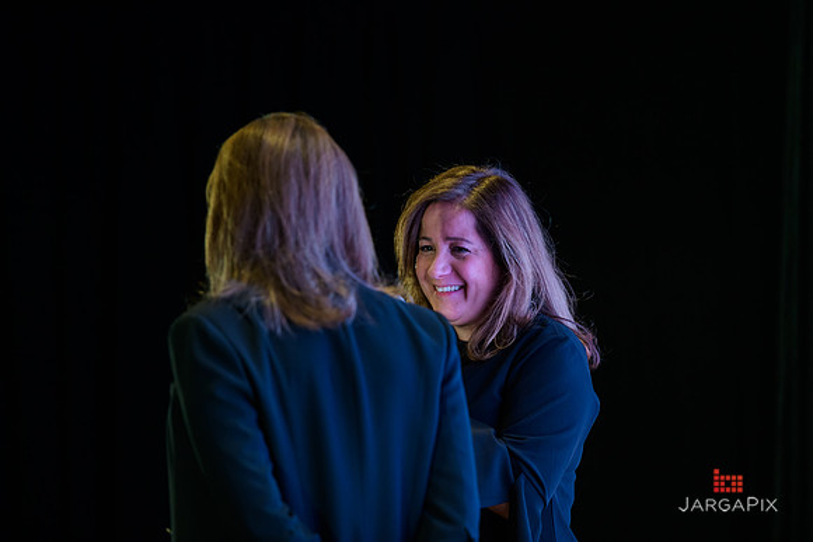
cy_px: 271
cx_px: 406
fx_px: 4179
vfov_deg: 7.4
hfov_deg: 11.1
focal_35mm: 185
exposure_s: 1/200
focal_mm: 185
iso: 1250
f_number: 3.2
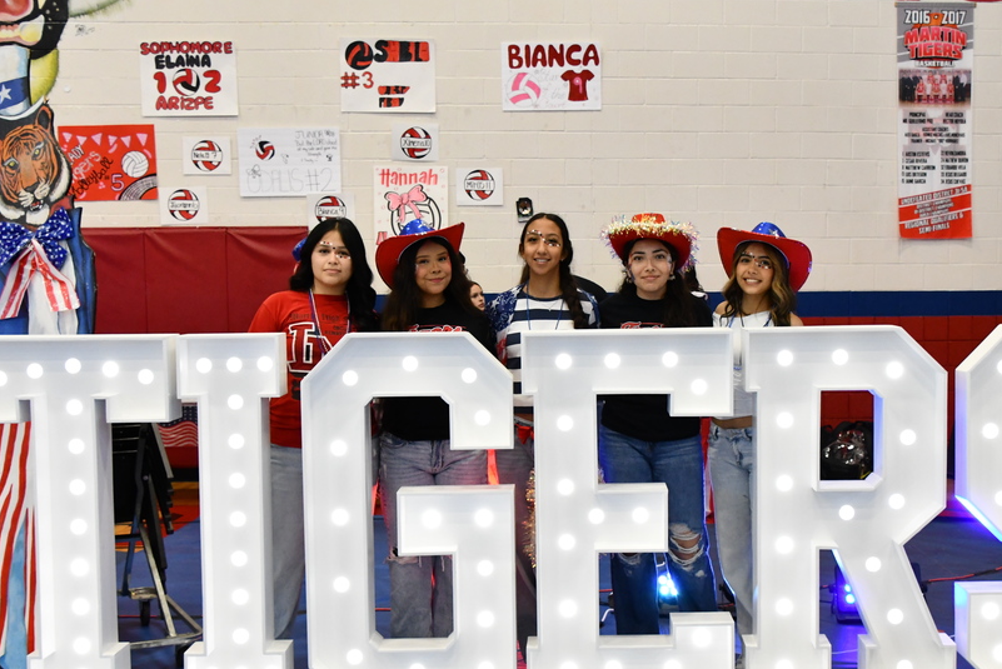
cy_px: 386
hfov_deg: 42.6
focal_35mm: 46
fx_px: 1281
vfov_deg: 29.2
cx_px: 569
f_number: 7.1
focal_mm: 24
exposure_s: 1/200
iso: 2500
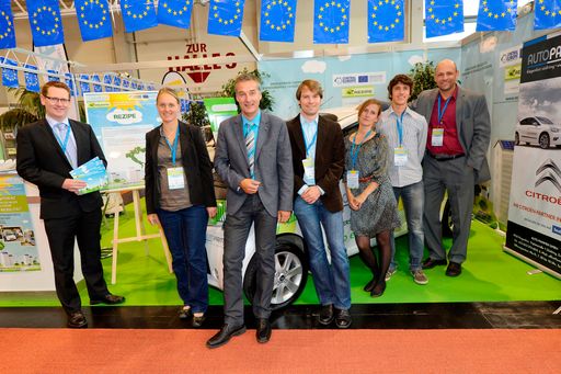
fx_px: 358
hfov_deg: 76.1
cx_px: 280
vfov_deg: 55.1
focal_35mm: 23
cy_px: 187
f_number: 4.5
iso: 500
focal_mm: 23
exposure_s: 1/80
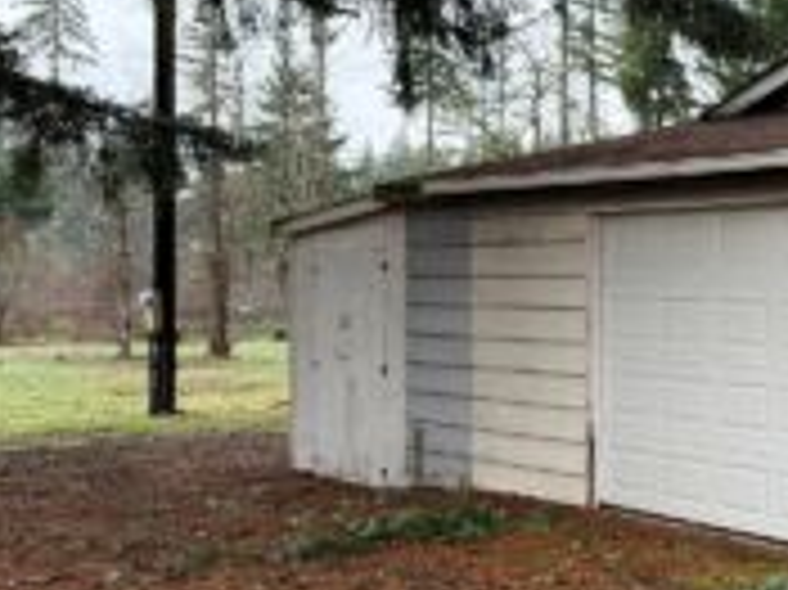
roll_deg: -0.3
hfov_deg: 31.0
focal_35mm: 55
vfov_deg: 26.5
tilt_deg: -0.4
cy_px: 315
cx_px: 874
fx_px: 1251
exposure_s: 1/433
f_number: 1.78
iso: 100
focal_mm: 6.76
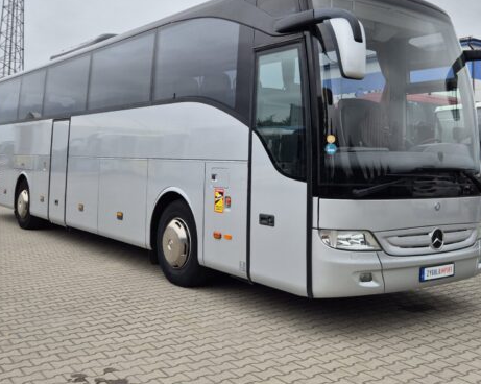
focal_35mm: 39
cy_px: 122
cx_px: 256
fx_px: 555
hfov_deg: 46.9
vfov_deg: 37.7
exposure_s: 1/526
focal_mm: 5.4
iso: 25
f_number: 1.8
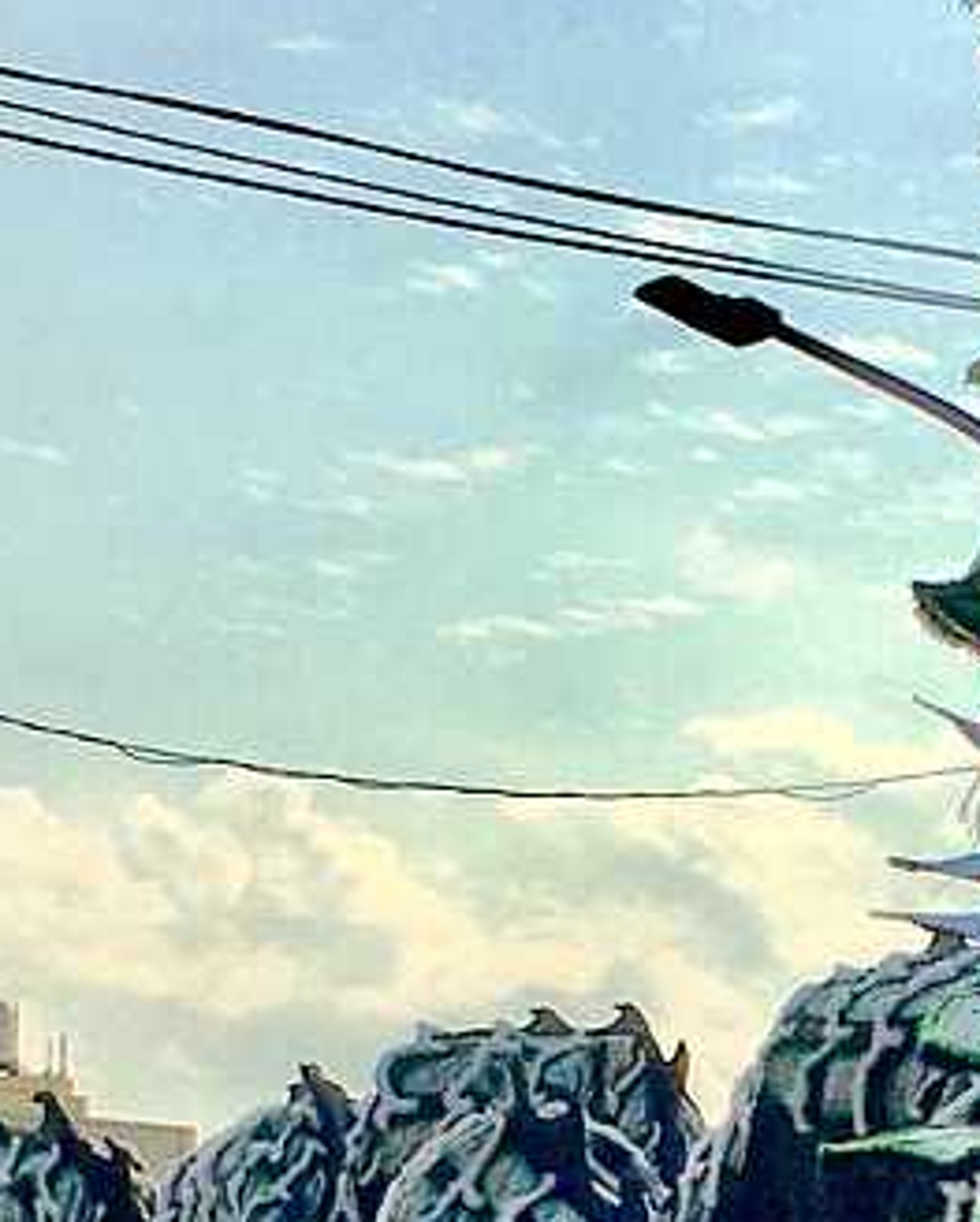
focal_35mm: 138
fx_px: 4996
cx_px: 973
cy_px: 1270
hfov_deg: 11.1
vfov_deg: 13.7
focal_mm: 4.15
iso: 25
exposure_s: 1/5495
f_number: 2.2
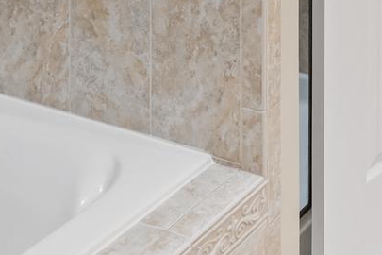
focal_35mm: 84
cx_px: 388
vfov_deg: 13.3
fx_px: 886
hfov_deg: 23.3
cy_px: -305
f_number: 8
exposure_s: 1/5
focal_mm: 16.5
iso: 800
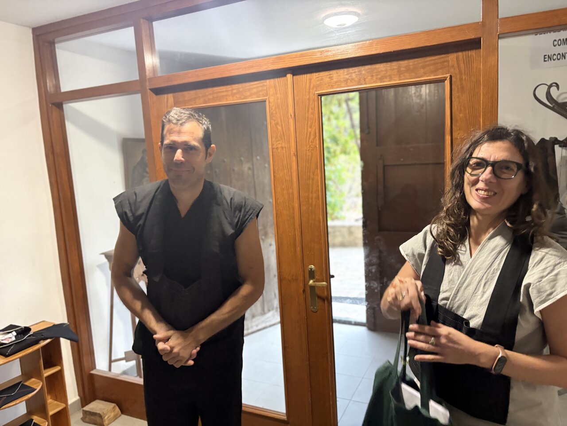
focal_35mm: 26
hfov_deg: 67.3
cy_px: 213
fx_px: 426
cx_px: 284
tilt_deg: -6.9
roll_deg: +4.8
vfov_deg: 53.1
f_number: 1.6
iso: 500
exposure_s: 1/33
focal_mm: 5.96
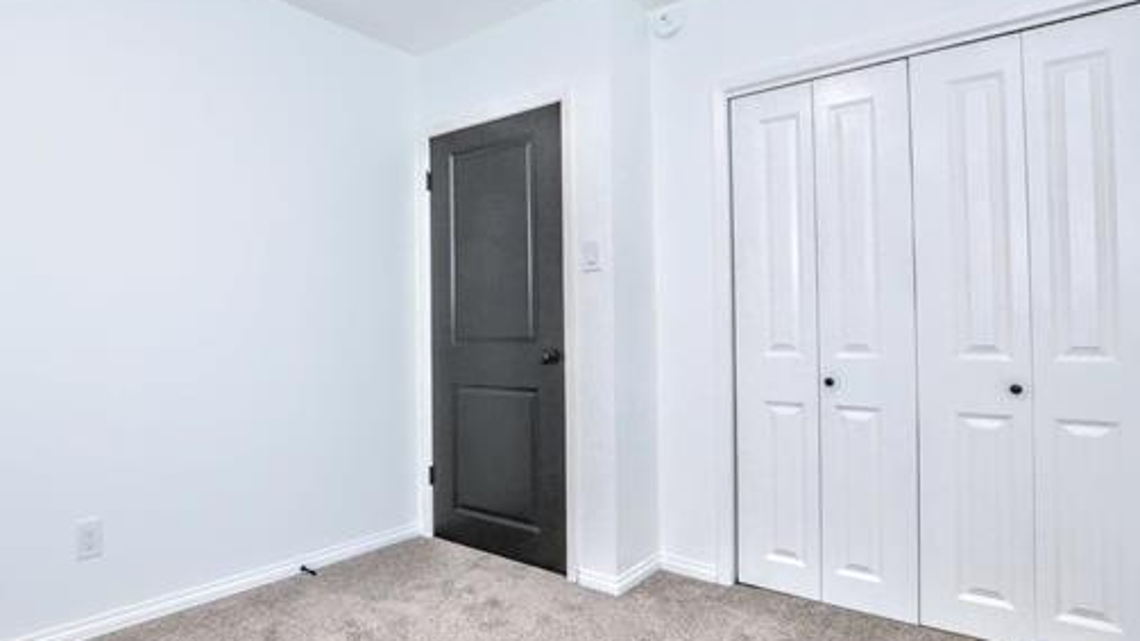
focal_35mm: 20
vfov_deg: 55.9
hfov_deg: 85.1
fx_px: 605
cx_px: 433
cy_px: 322
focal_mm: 10
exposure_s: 1/60
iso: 800
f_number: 7.1
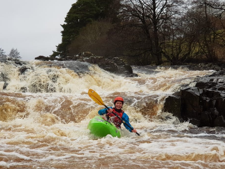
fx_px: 442
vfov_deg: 21.6
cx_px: 98
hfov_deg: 28.5
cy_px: 105
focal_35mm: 68
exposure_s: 1/481
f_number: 2.4
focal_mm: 6
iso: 25
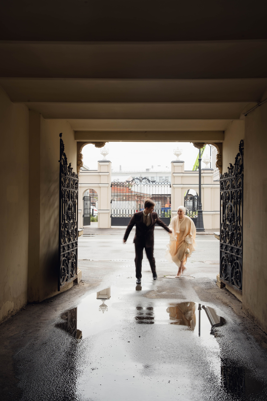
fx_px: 445
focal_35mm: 40
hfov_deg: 33.4
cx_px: 134
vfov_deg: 48.5
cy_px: 200
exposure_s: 1/15
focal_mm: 40
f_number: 13
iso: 50
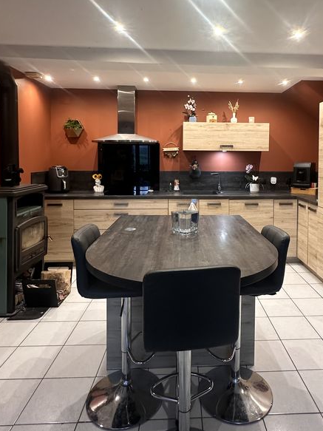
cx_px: 197
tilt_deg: -1.0
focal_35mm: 24
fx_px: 299
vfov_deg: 70.7
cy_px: 167
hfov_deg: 56.3
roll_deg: -0.7
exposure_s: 1/50
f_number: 2.2
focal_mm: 2.22
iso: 250
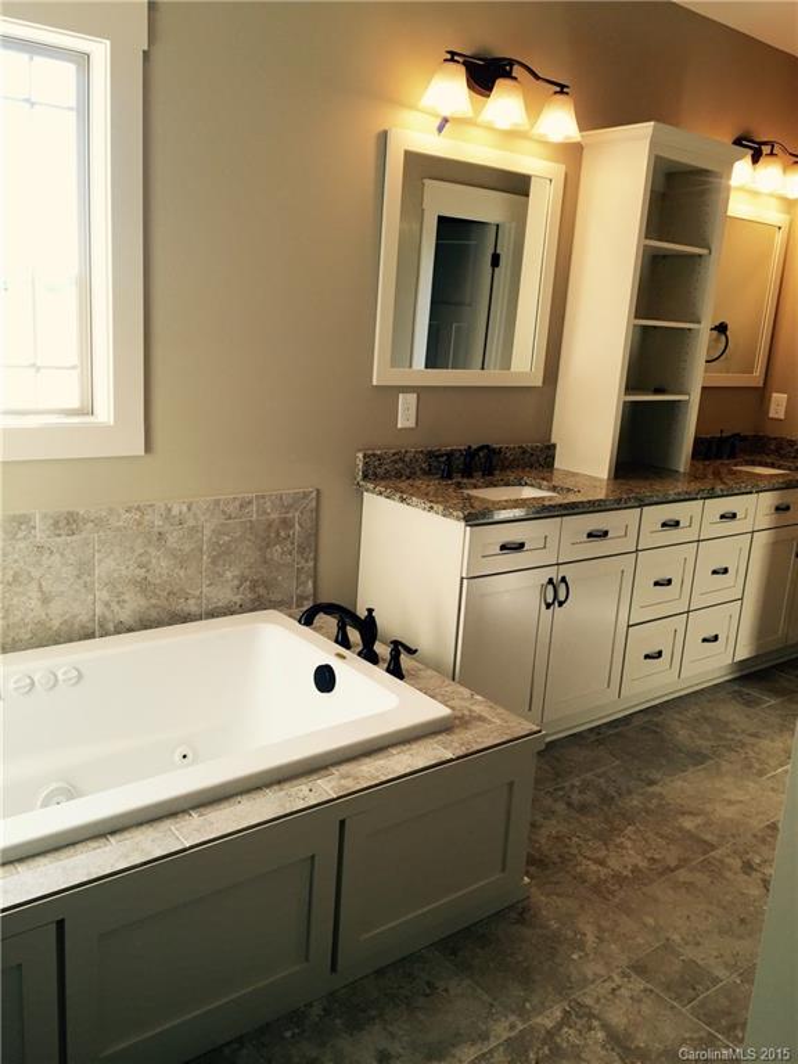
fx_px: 891
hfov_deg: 48.2
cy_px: 532
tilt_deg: -11.4
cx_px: 399
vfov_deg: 61.7
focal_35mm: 29
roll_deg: -4.1
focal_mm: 4.15
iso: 50
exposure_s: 1/120
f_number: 2.2
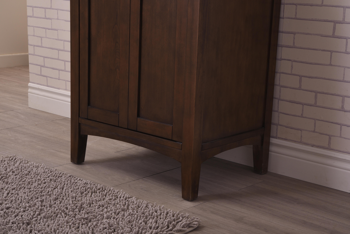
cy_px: 117
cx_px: 175
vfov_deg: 20.6
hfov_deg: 30.5
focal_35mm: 66
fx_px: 642
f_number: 18
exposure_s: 1/125
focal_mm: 66
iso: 250
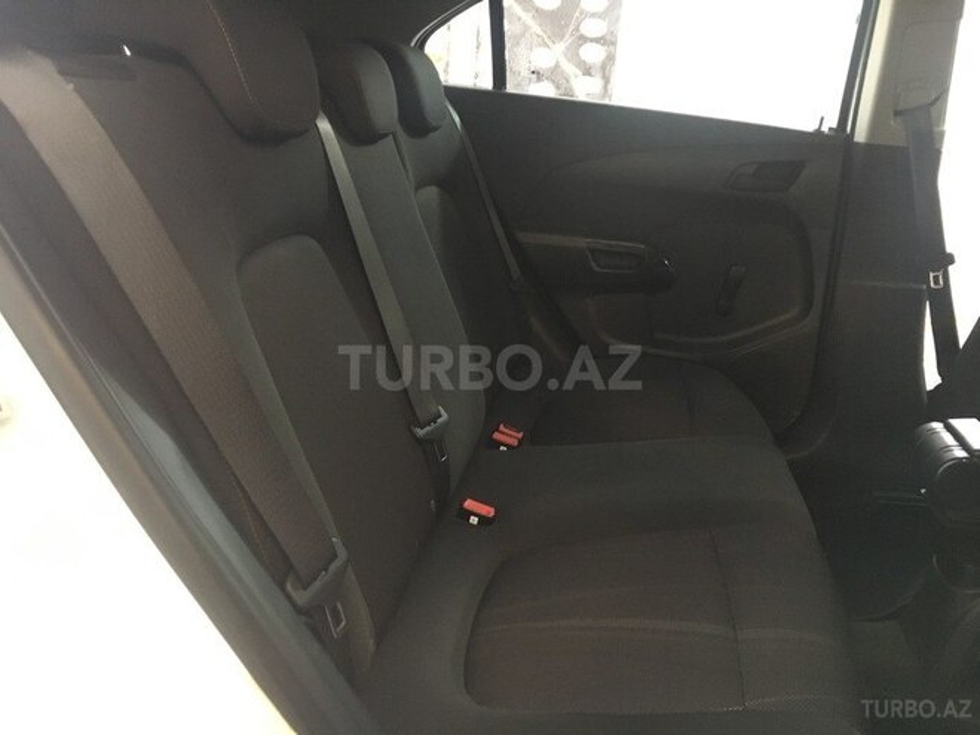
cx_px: 490
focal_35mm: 29
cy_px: 368
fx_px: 821
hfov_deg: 61.7
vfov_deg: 48.2
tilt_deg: -18.3
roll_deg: -4.6
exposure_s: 1/17
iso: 250
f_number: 2.2
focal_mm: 4.15
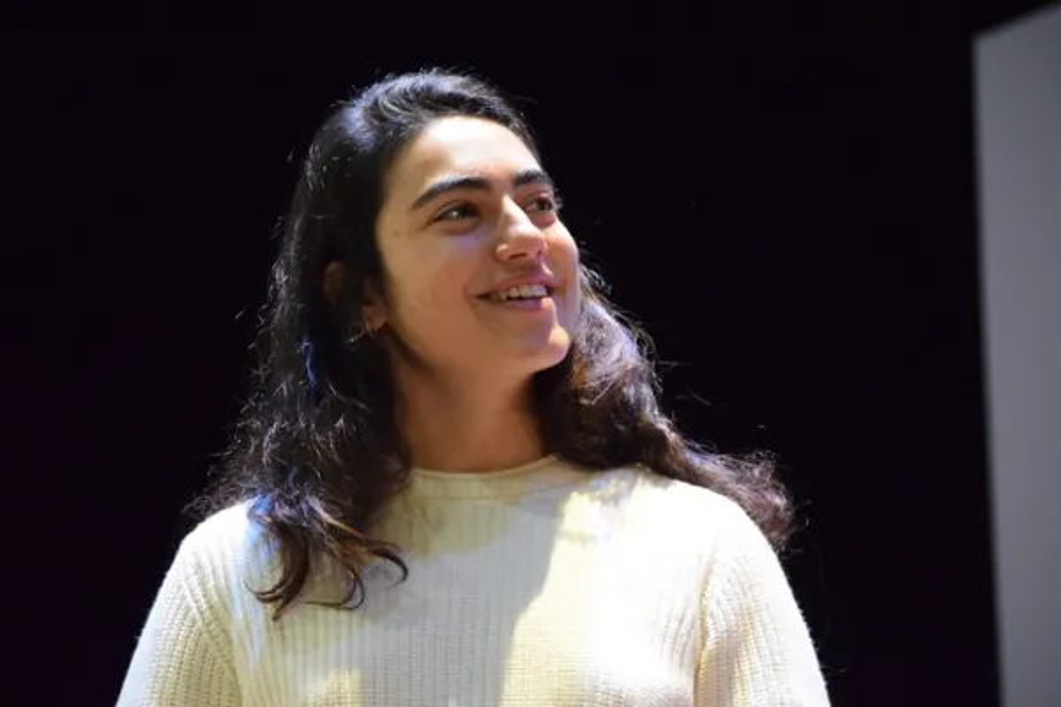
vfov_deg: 7.6
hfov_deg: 11.4
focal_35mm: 180
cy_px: 354
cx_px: 530
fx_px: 5305
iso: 6400
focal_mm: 120
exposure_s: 1/400
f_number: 5.3
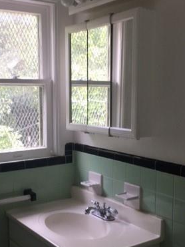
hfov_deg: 29.0
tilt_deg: -6.5
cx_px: 76
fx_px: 356
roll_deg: -0.1
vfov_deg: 38.2
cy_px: 134
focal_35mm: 50
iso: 32
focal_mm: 4.15
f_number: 2.2
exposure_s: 1/60
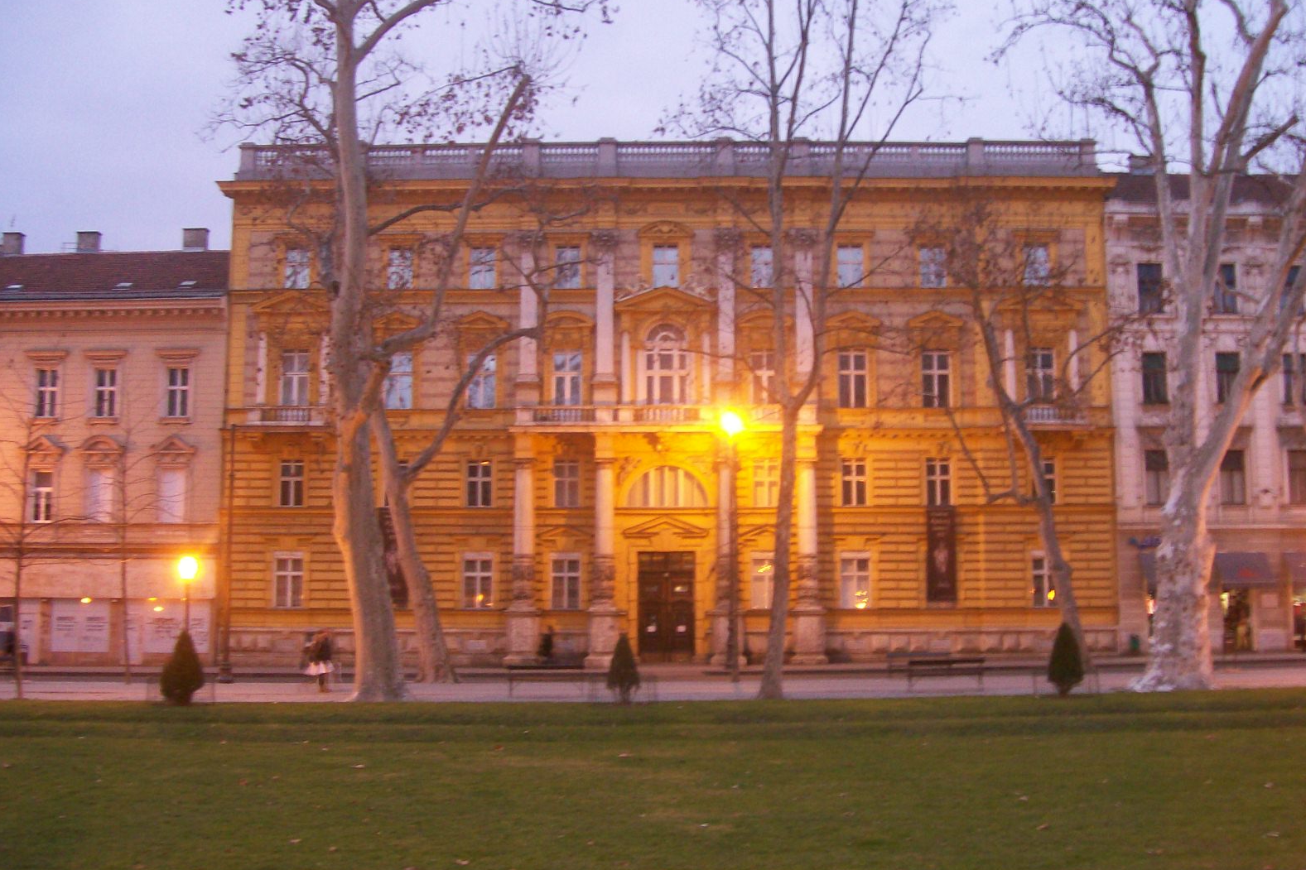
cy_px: 435
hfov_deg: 50.7
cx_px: 658
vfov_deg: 35.0
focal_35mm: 38
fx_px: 1378
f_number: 2.7
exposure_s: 1/4.26
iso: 140
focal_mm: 6
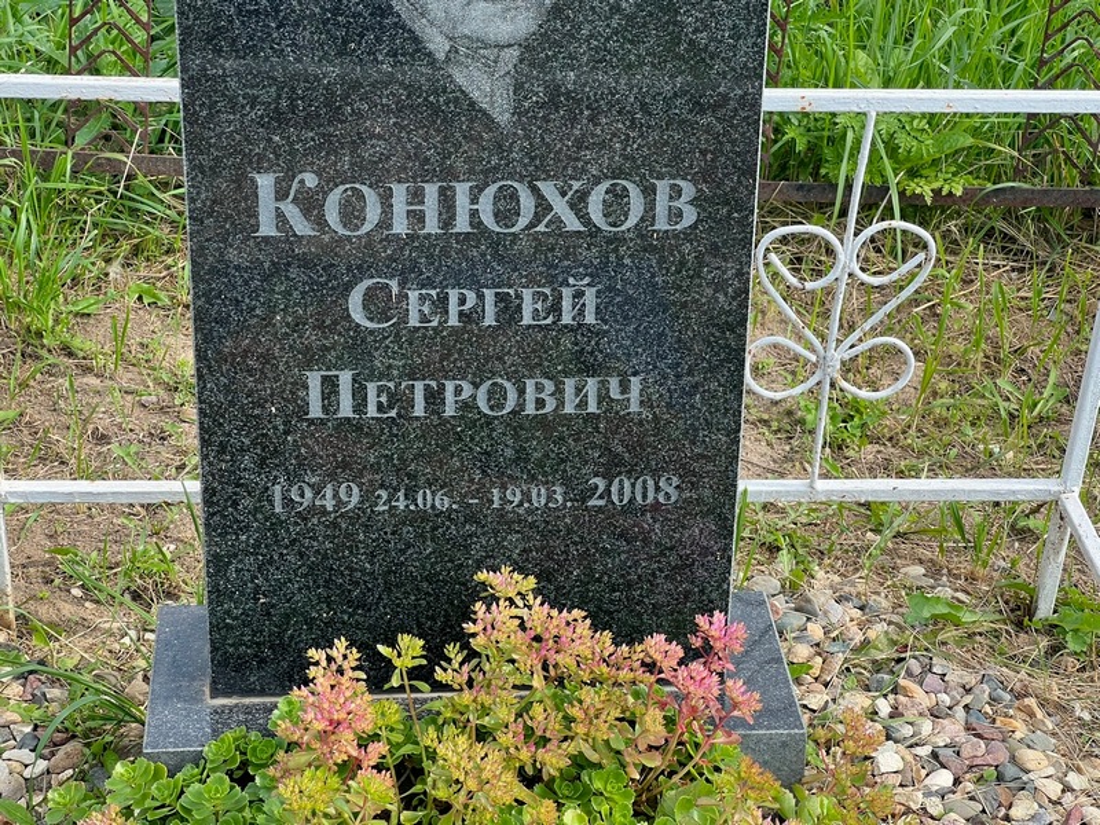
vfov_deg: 19.1
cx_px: 550
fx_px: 2447
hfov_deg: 25.3
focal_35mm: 77
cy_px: 412
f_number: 2.8
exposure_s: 1/160
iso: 32
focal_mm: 9
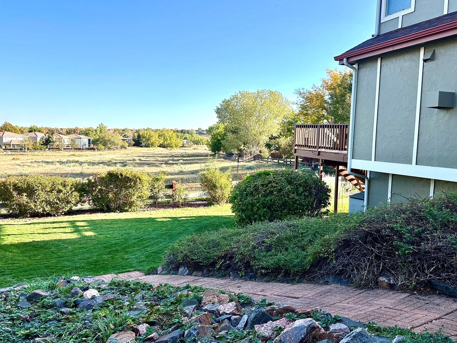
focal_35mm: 29
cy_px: 175
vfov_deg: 48.2
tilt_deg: -4.7
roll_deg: -1.6
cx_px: 274
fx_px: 383
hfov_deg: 61.1
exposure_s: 1/1751
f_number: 1.78
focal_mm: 6.86
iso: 80
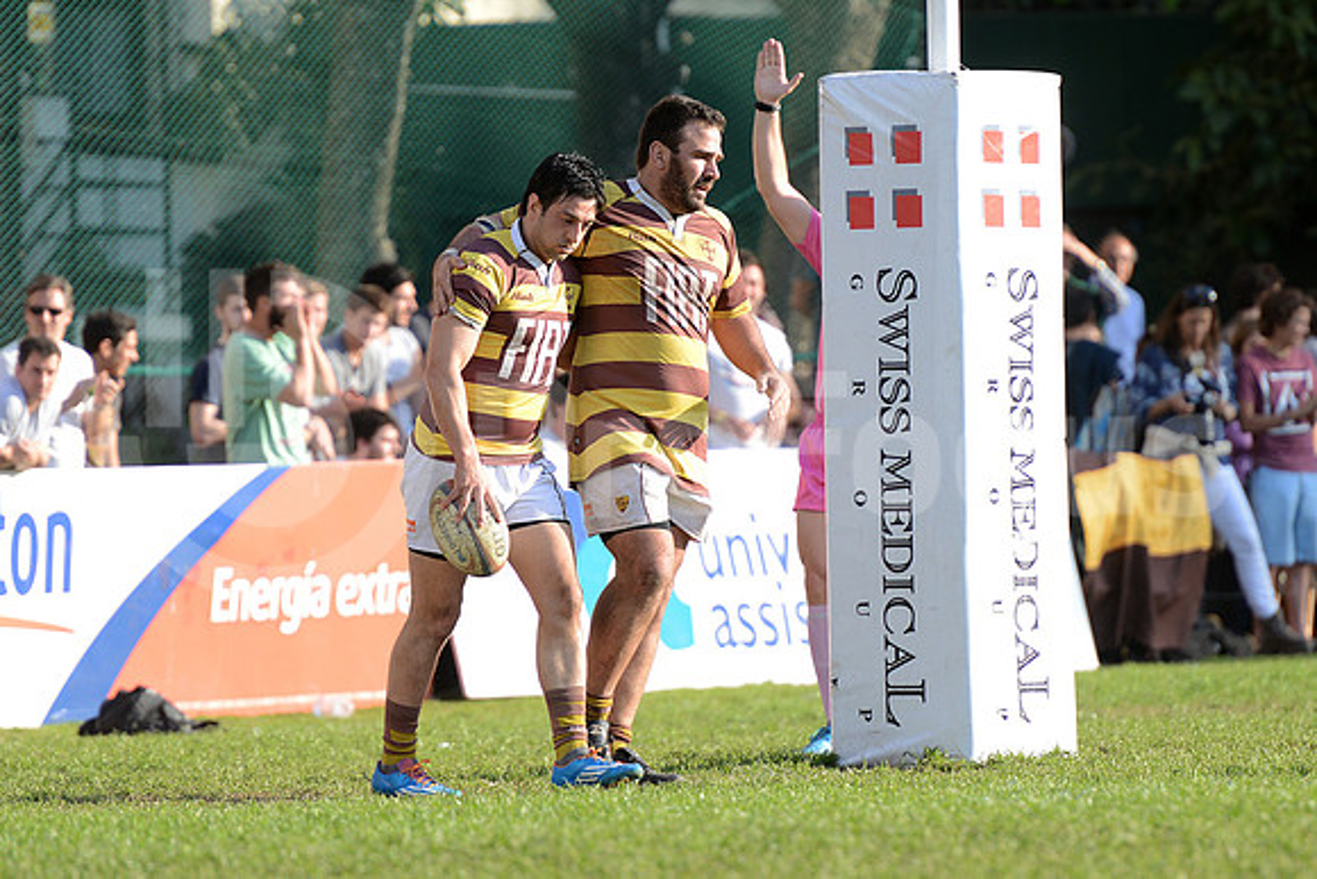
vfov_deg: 4.9
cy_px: 440
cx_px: 658
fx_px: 10245
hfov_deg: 7.4
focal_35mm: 280
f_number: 4
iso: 320
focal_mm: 280
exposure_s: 1/640
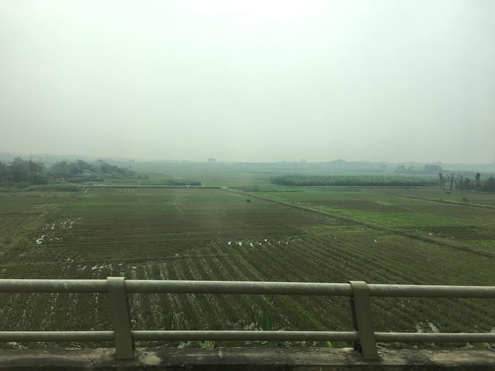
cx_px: 248
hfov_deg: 61.7
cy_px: 186
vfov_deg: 48.2
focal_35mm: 29
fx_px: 415
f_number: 2.2
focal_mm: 4.15
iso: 25
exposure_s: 1/1748
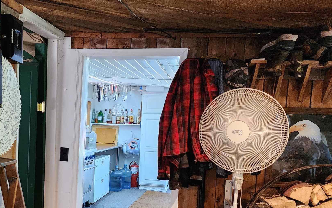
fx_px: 416
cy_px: 157
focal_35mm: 46
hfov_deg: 41.9
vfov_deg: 27.6
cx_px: 76
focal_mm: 6.4
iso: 800
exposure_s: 1/120
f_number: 1.8
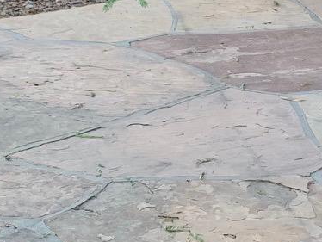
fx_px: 1303
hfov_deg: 13.8
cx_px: 364
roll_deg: -0.1
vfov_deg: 10.3
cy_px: -87
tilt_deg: -10.0
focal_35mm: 140
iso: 25
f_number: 1.8
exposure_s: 1/144
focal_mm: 4.25
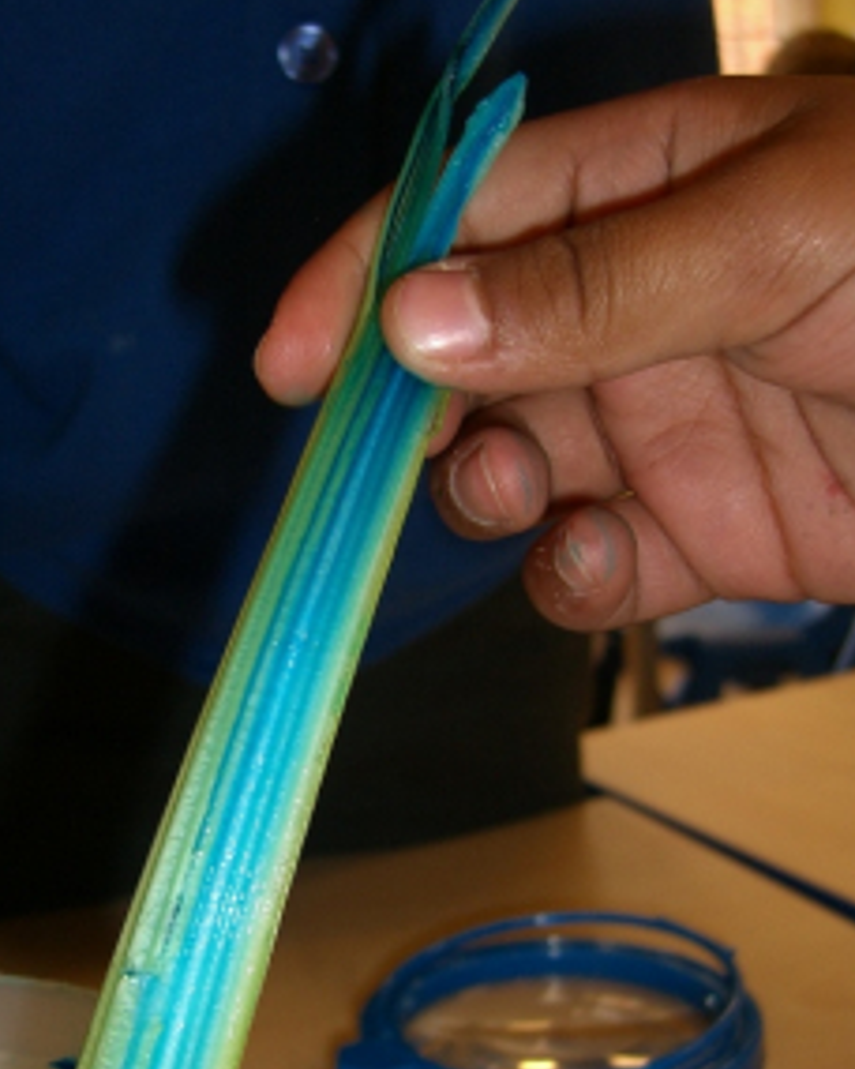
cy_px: 647
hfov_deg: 27.9
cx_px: 283
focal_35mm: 54
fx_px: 1708
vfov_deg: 34.6
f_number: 2.8
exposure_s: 1/60
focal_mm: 7.9
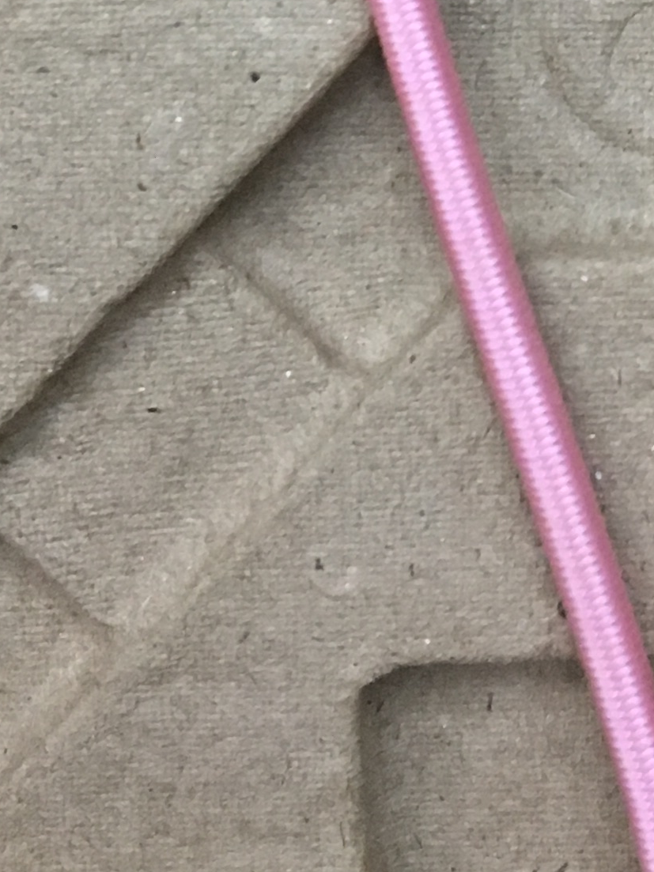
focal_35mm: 106
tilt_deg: -51.6
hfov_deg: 13.8
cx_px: 654
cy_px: -441
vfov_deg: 16.8
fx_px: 2671
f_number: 2.2
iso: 160
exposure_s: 1/33
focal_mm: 4.15
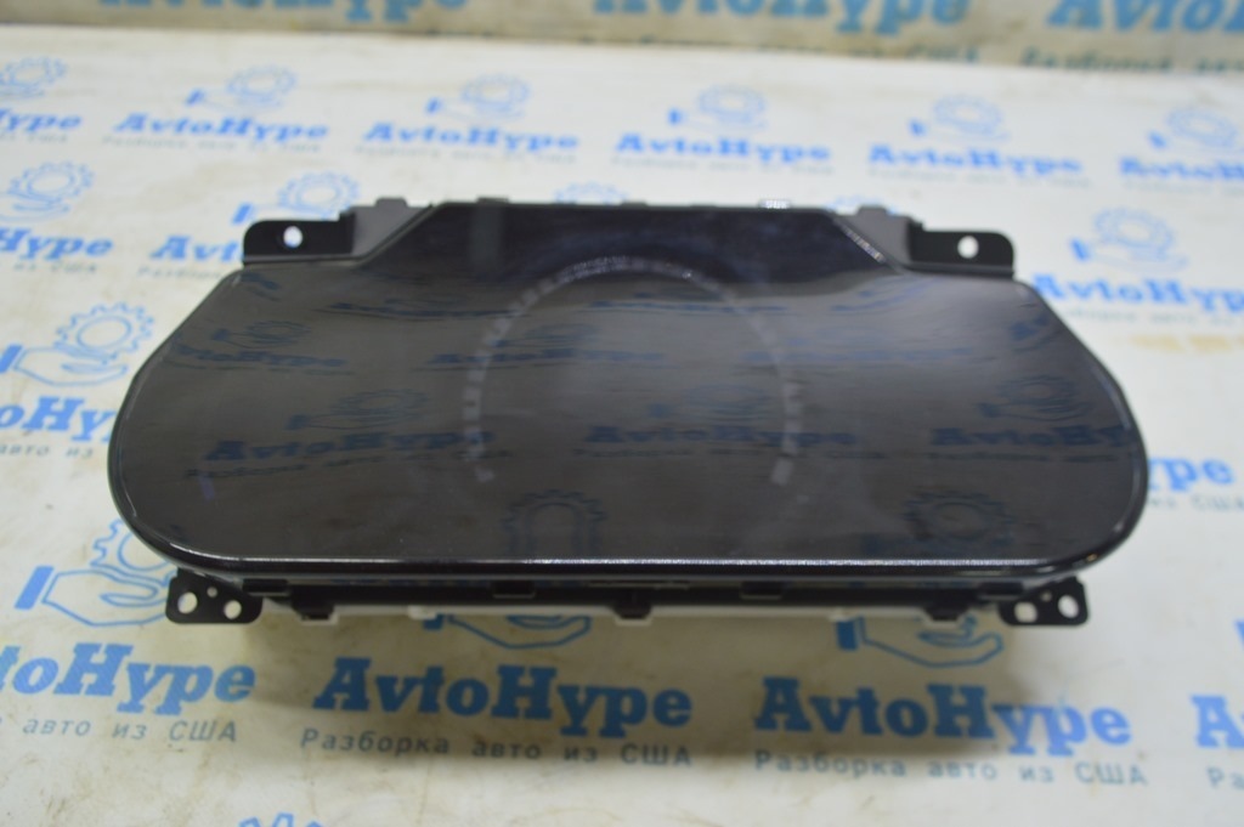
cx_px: 622
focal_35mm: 32
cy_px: 414
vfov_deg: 41.6
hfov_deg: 59.5
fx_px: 1088
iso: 400
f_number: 5.6
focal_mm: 21
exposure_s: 1/20
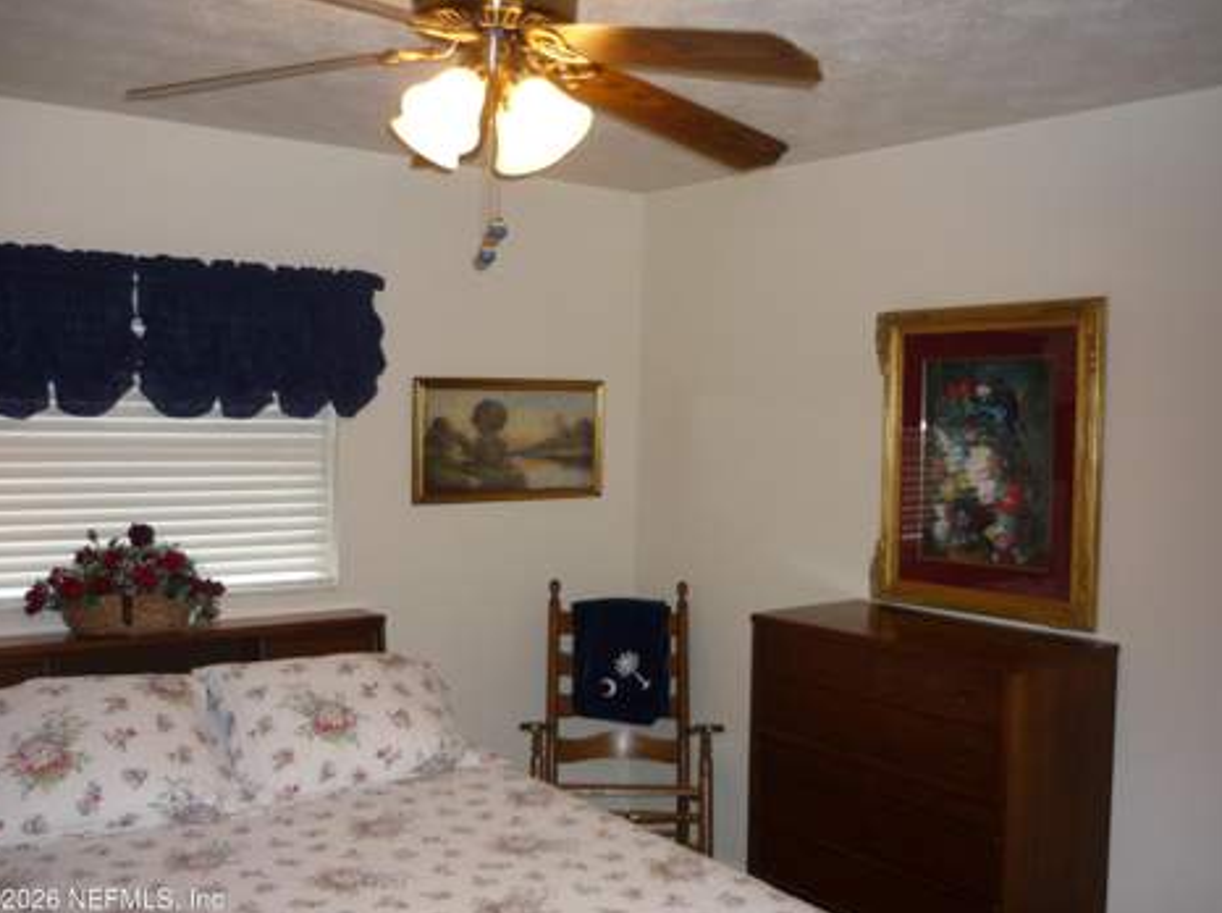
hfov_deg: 54.0
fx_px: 1198
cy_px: 468
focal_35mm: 34
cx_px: 608
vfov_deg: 41.7
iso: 200
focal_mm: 5.5
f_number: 2.8
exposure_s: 1/30
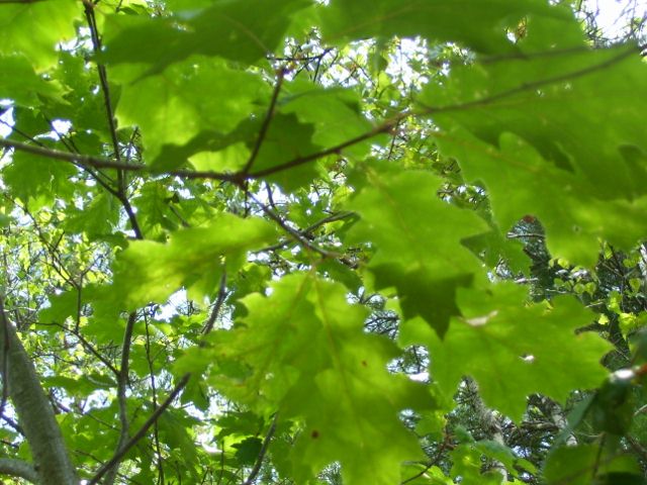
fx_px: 1308
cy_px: 242
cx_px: 324
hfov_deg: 27.8
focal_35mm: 70
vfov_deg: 21.0
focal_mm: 11.6
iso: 80
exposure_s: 1/180
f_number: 4
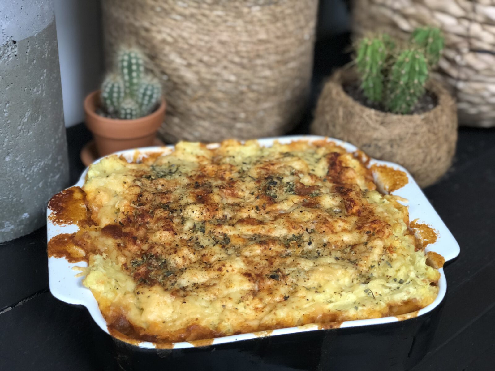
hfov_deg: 33.8
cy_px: 186
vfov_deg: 25.7
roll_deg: -3.8
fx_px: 815
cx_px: 248
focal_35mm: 57
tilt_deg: -33.4
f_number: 2.8
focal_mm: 6.6
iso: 320
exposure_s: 1/33
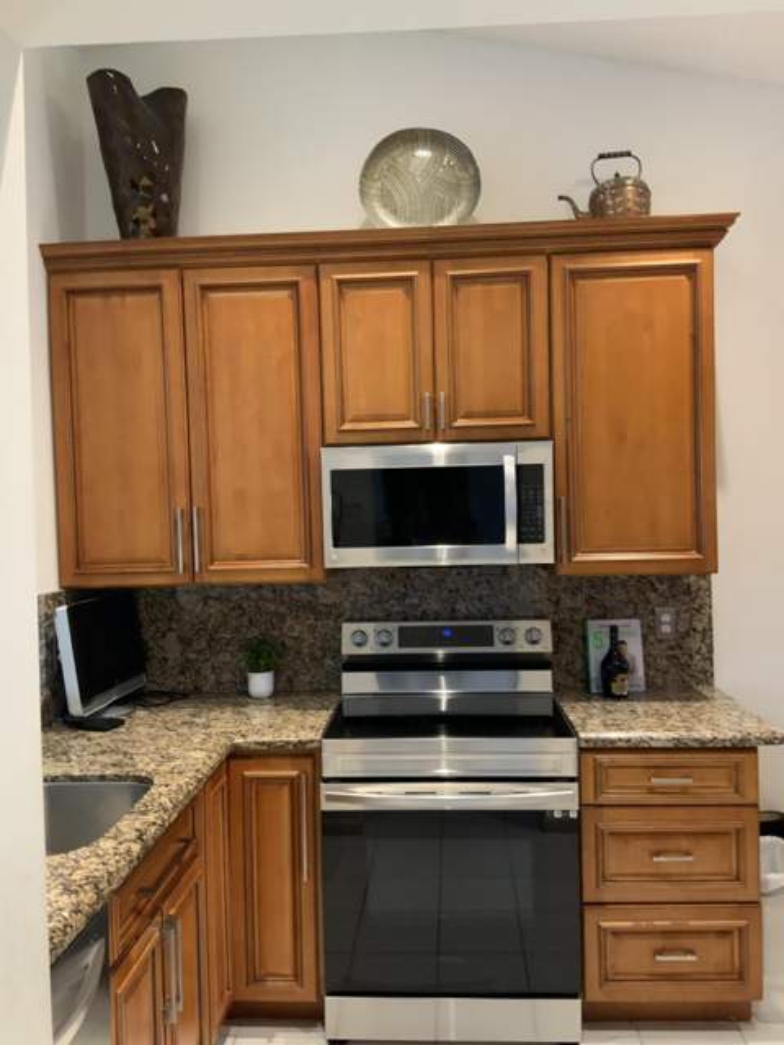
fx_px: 876
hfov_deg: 48.2
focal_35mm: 29
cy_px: 522
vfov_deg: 61.7
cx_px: 392
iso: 160
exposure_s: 1/60
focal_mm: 3
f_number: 1.8
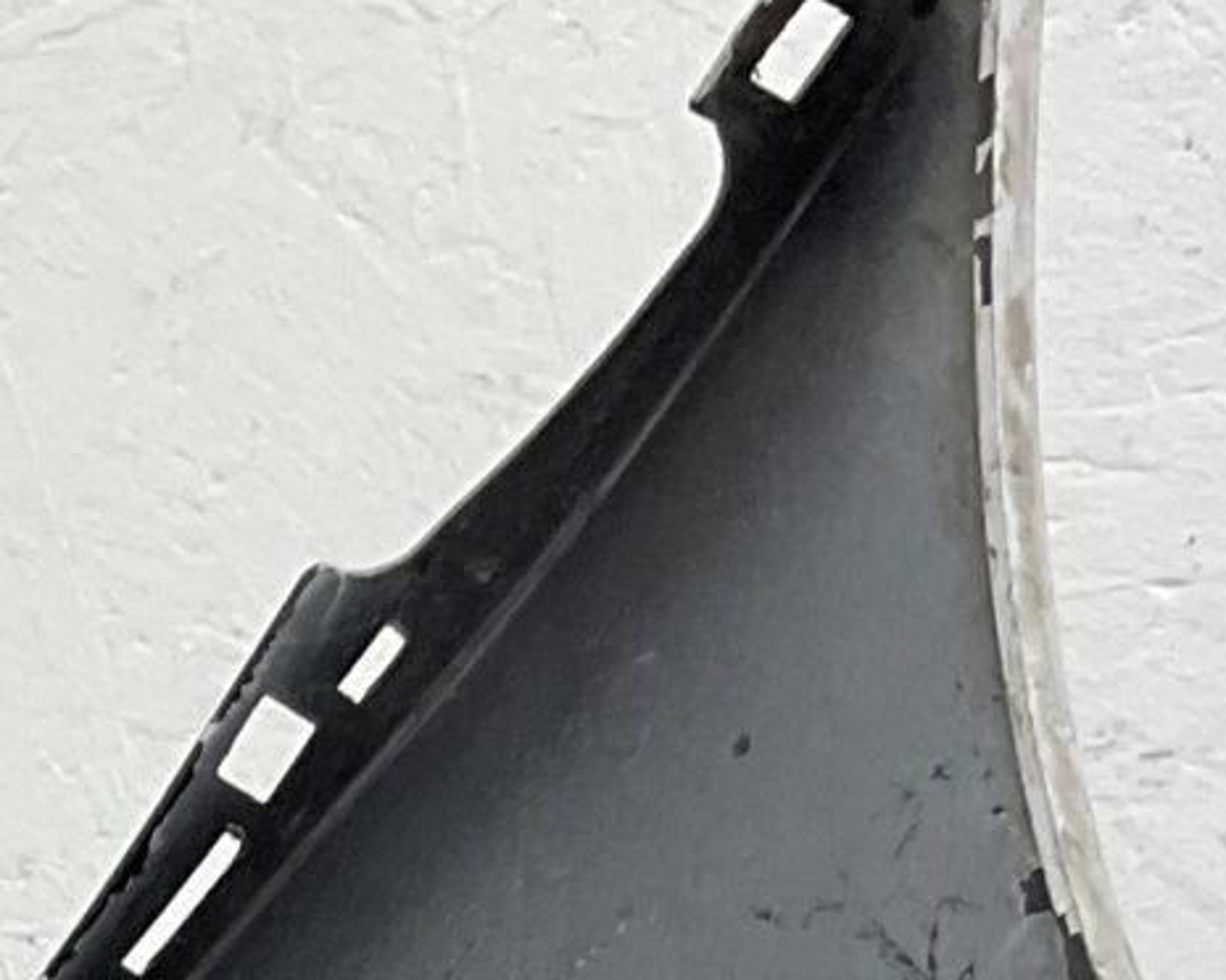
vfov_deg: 9.1
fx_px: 5660
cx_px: -949
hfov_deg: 11.5
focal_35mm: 156
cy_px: 2223
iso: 32
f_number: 1.8
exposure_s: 1/120
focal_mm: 3
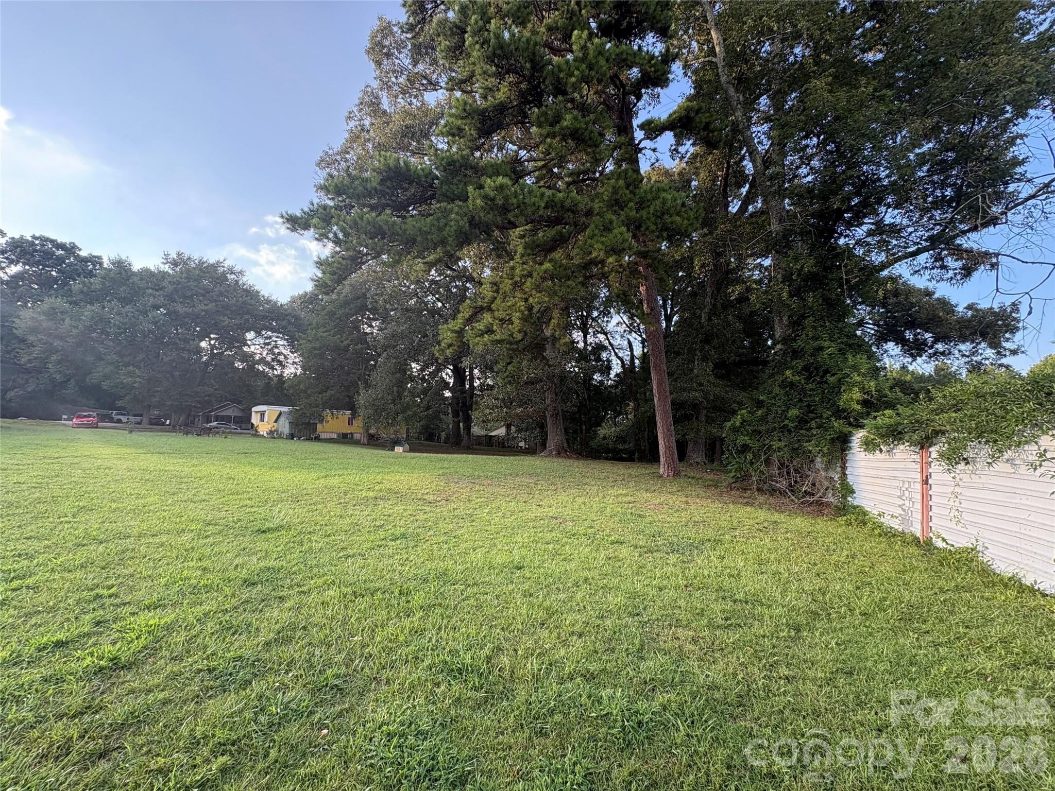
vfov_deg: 85.7
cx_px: 528
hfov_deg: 102.1
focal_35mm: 14
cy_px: 396
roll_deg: +0.9
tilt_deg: +5.7
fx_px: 427
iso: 64
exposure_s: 1/178
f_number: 2.2
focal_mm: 2.22
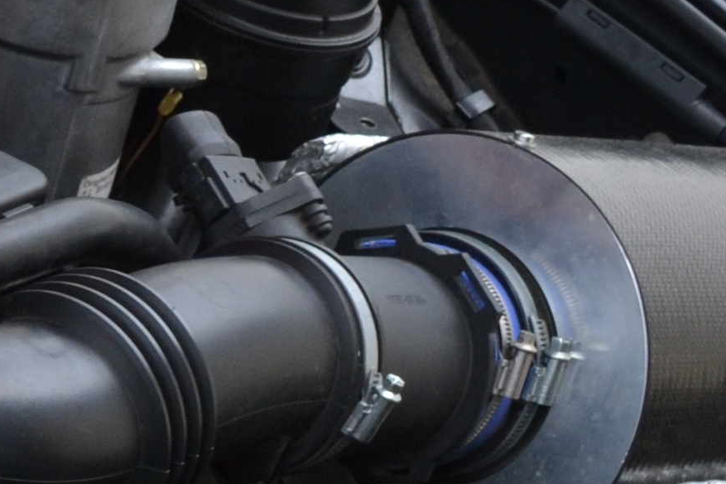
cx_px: -752
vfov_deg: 6.7
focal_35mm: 205
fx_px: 4132
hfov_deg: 9.4
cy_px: 387
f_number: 8
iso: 320
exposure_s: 1/125
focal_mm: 26
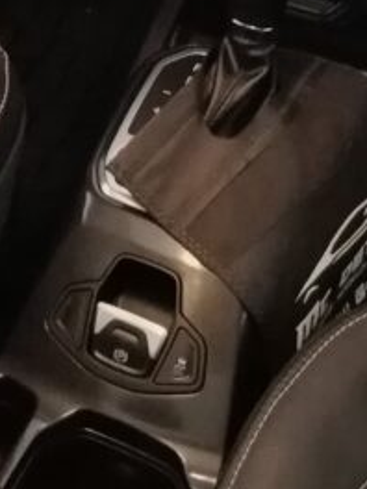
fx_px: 1315
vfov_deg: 18.7
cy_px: -237
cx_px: -19
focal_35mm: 93
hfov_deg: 15.5
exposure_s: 1/25
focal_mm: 5.25
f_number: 1.75
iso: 2422
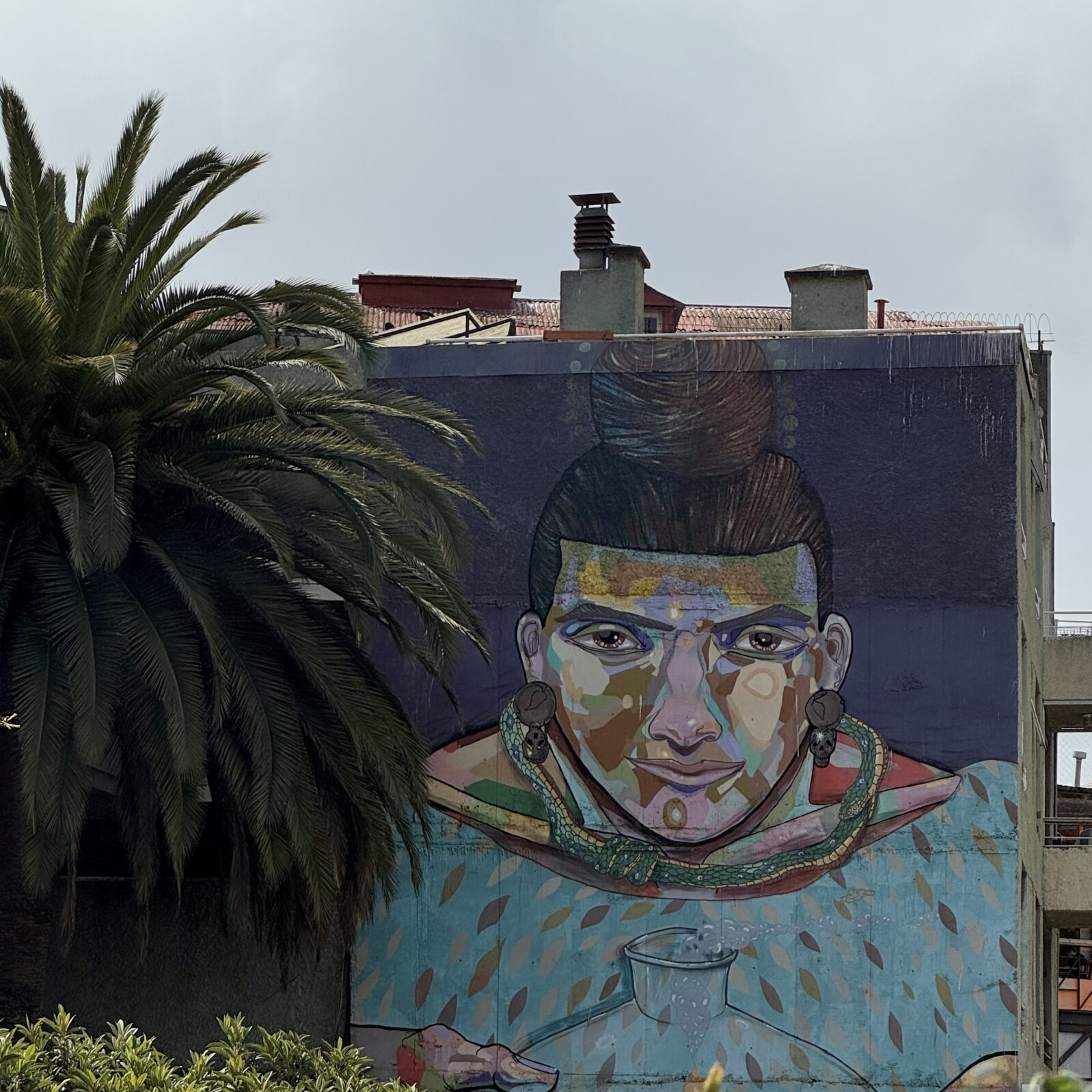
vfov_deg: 16.0
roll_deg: +0.3
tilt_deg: +10.4
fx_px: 3890
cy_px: 712
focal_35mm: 109
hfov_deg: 16.0
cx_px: 645
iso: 25
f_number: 2.8
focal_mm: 9
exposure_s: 1/2370
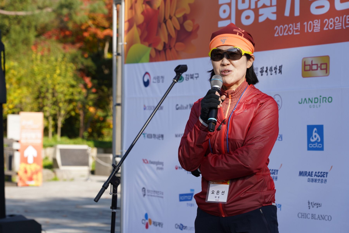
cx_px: 174
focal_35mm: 105
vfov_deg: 13.0
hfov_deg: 19.5
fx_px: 1018
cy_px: 116
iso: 100
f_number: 6.3
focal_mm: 105
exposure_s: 1/160
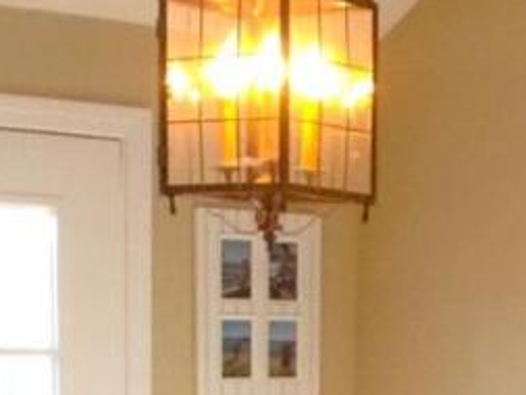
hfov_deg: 11.7
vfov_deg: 8.2
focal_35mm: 167
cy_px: 939
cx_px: 491
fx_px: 2539
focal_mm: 4.12
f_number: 2.4
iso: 100
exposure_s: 1/20
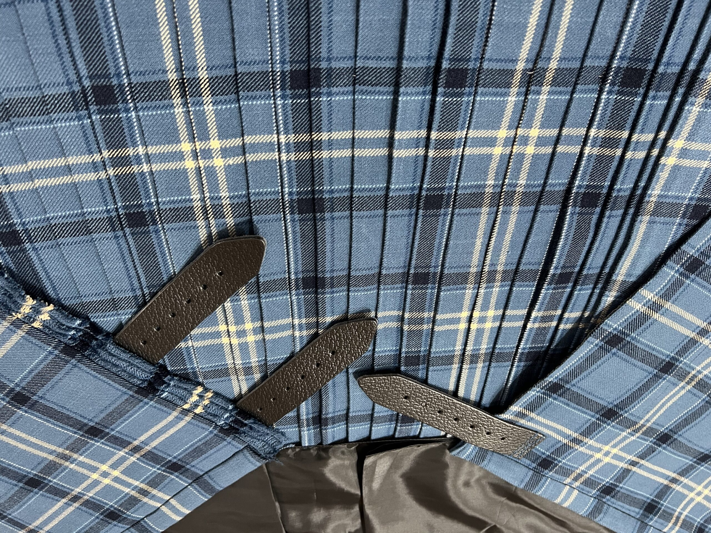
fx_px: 534
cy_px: 266
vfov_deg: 53.1
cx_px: 356
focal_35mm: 26
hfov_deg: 67.3
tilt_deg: -55.5
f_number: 1.5
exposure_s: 1/50
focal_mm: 5.7
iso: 250
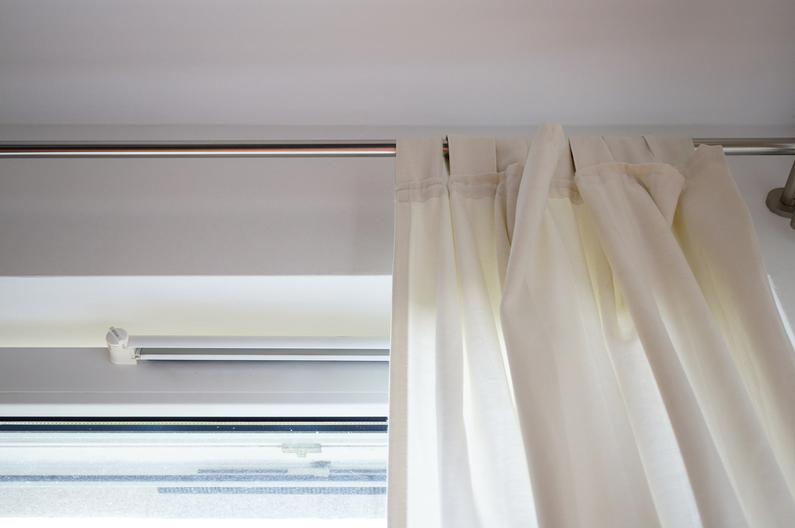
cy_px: 264
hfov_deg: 43.7
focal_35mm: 45
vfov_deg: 29.8
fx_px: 992
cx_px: 398
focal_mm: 30
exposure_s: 1/60
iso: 400
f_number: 4.5
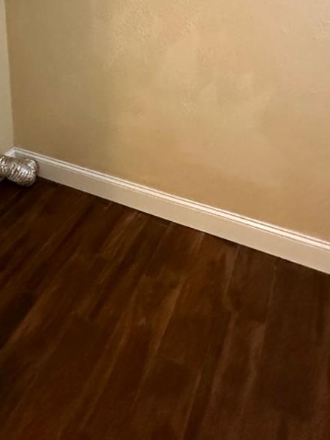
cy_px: 10
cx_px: 67
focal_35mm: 36
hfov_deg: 38.2
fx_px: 458
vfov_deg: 44.5
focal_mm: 2.22
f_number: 2.2
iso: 800
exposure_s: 1/60
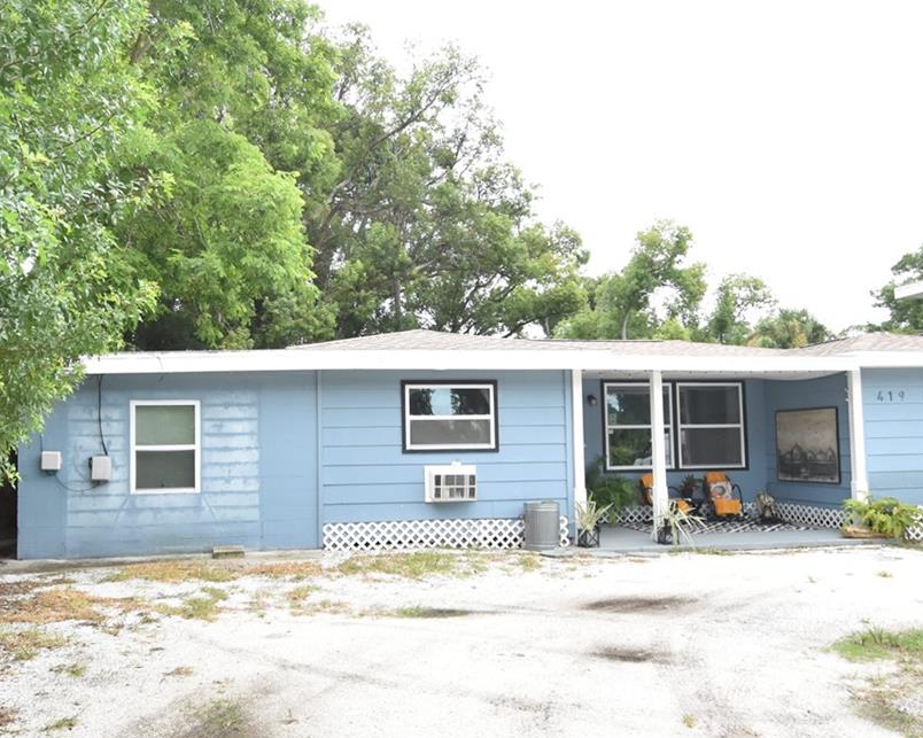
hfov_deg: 61.9
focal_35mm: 28
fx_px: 765
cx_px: 395
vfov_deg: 51.5
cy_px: 391
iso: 800
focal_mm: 10
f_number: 3.5
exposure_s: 1/1500
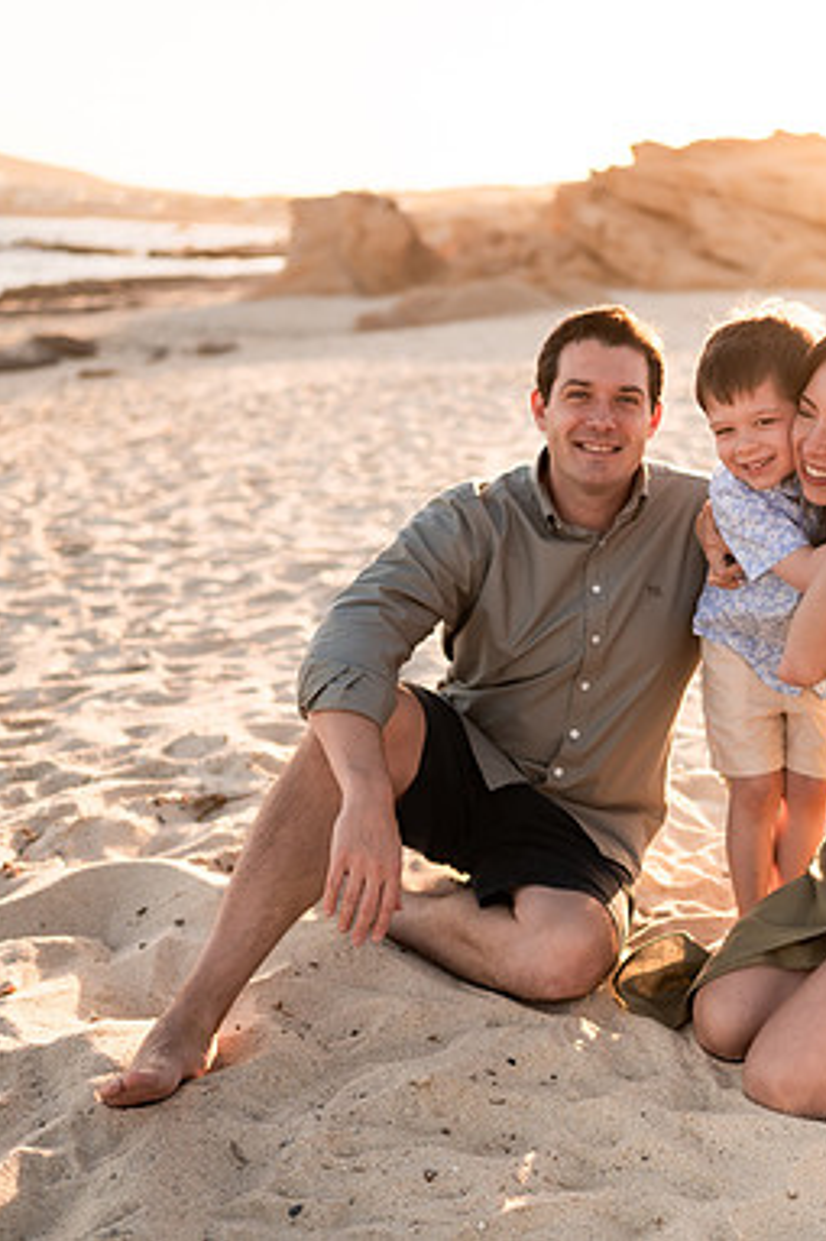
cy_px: 617
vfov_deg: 37.5
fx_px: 1826
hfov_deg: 25.3
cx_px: 567
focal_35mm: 53
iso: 100
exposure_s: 1/2500
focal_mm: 35
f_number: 1.8
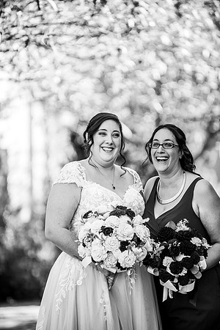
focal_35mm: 200
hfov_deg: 6.9
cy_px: 165
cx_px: 110
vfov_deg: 10.3
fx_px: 1833
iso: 400
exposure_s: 1/1600
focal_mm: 200
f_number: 2.8
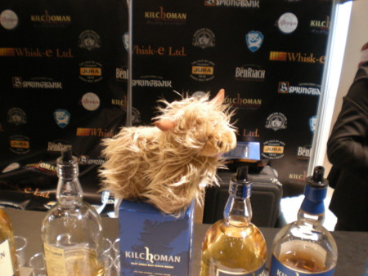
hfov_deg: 49.0
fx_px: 404
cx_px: 184
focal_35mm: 38
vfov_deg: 37.8
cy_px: 138
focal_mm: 6.3
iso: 295
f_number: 3.1
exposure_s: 1/15
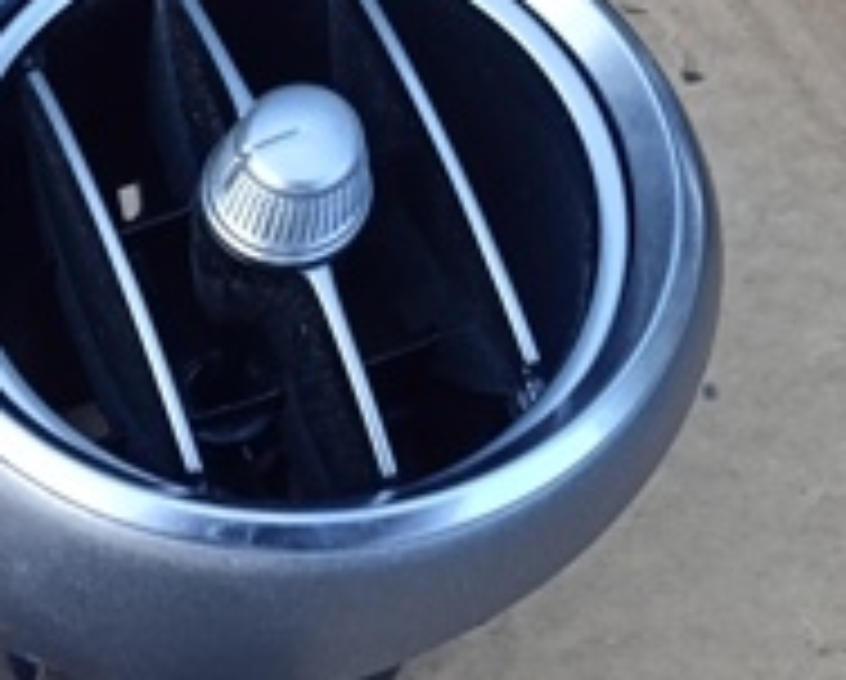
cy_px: 752
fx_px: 1906
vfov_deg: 19.4
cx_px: -295
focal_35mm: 76
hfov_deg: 22.1
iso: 800
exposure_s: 1/50
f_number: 1.7
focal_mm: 6.11
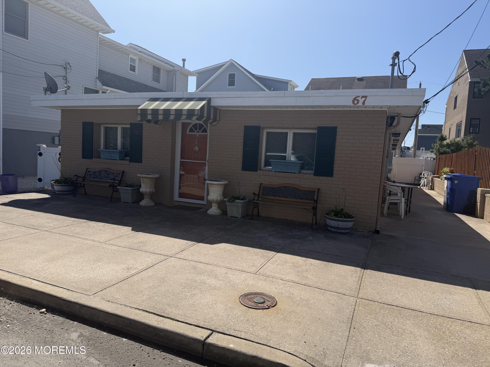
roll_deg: -2.7
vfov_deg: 56.8
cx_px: 245
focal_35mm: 24
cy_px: 184
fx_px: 340
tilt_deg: -5.0
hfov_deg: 71.6
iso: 80
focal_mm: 6.76
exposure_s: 1/6711
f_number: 1.78
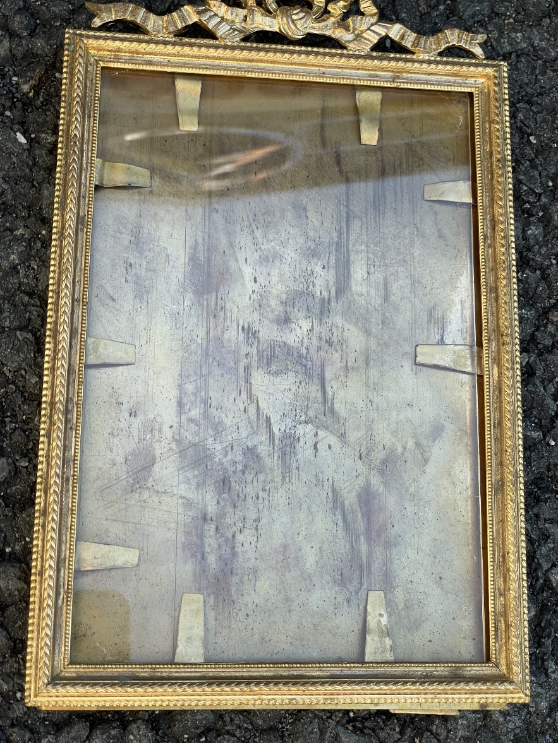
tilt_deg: -77.0
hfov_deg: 27.5
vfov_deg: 36.2
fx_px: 1139
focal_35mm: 53
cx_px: 282
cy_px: 373
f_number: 2
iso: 25
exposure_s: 1/166
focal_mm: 6
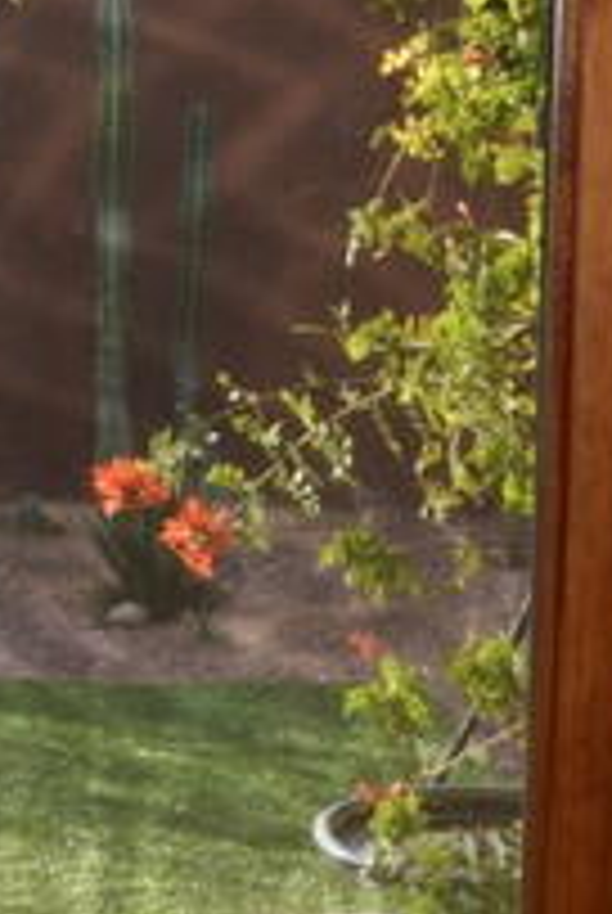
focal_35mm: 136
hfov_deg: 9.7
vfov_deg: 15.0
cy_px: 198
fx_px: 3456
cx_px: -376
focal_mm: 18
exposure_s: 1/125
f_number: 5.6
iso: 200
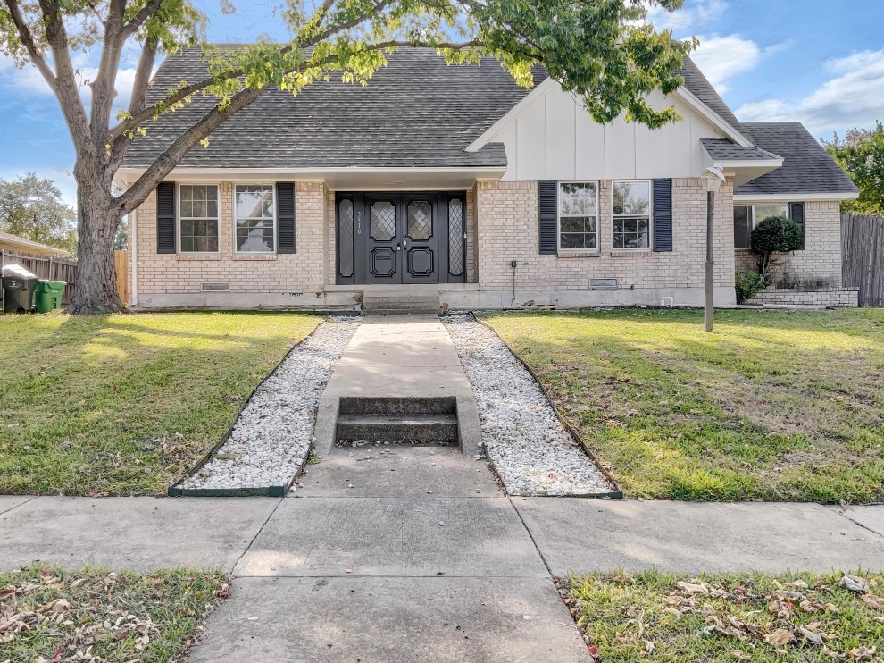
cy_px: 329
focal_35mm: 30
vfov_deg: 46.8
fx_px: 766
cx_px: 436
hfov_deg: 60.0
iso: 20
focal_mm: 3
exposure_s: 1/362
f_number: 1.8
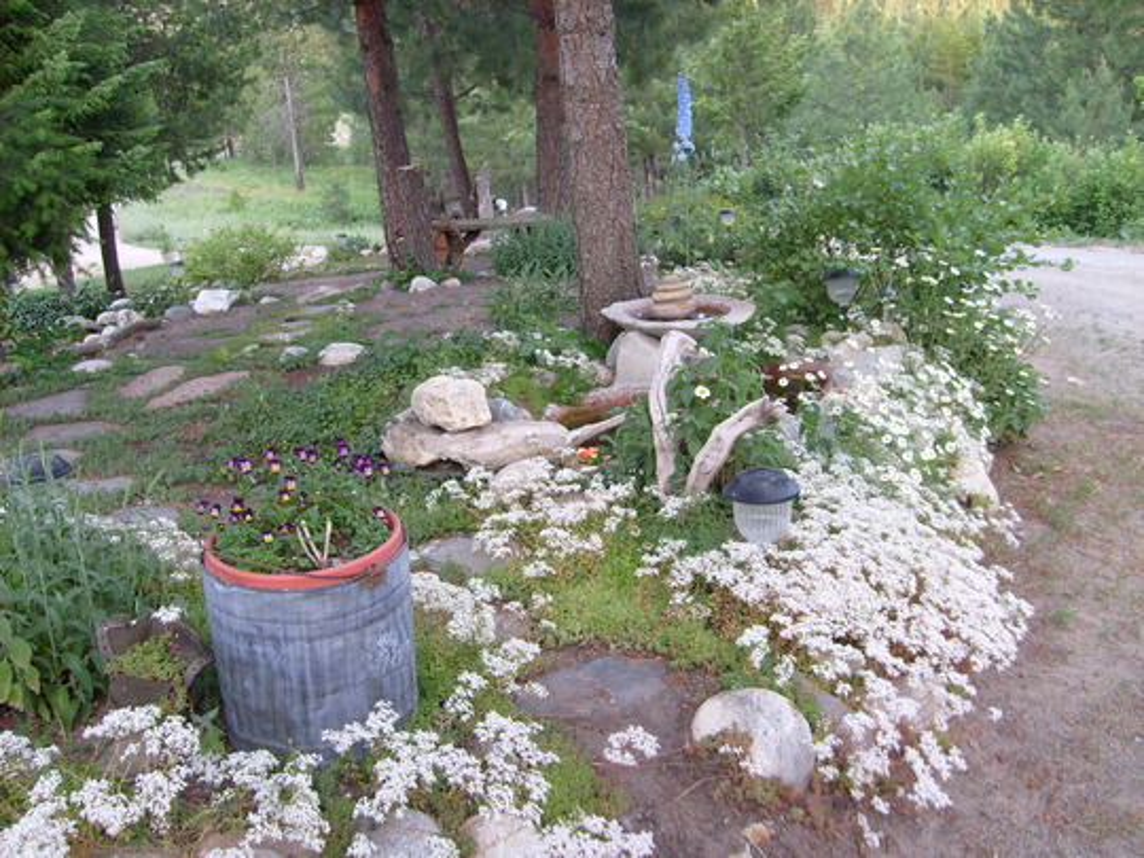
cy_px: 429
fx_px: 1157
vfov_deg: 40.7
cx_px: 572
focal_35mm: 35
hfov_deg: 52.6
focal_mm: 5.8
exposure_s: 1/45
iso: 100
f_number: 2.8
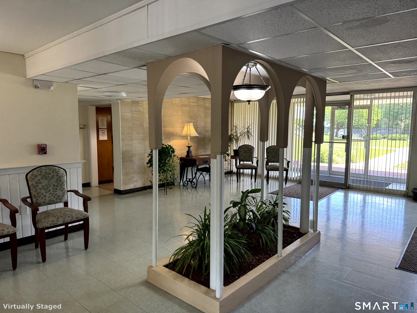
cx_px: 208
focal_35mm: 24
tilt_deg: -5.6
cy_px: 156
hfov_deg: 71.6
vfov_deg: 56.8
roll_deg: +0.1
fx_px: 289
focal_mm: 6.76
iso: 125
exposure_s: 1/120
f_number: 1.78
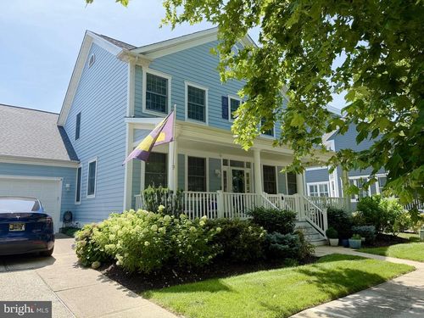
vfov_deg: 56.8
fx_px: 294
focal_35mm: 24
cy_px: 159
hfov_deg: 71.6
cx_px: 212
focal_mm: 6.76
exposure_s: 1/1855
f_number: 1.78
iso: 100
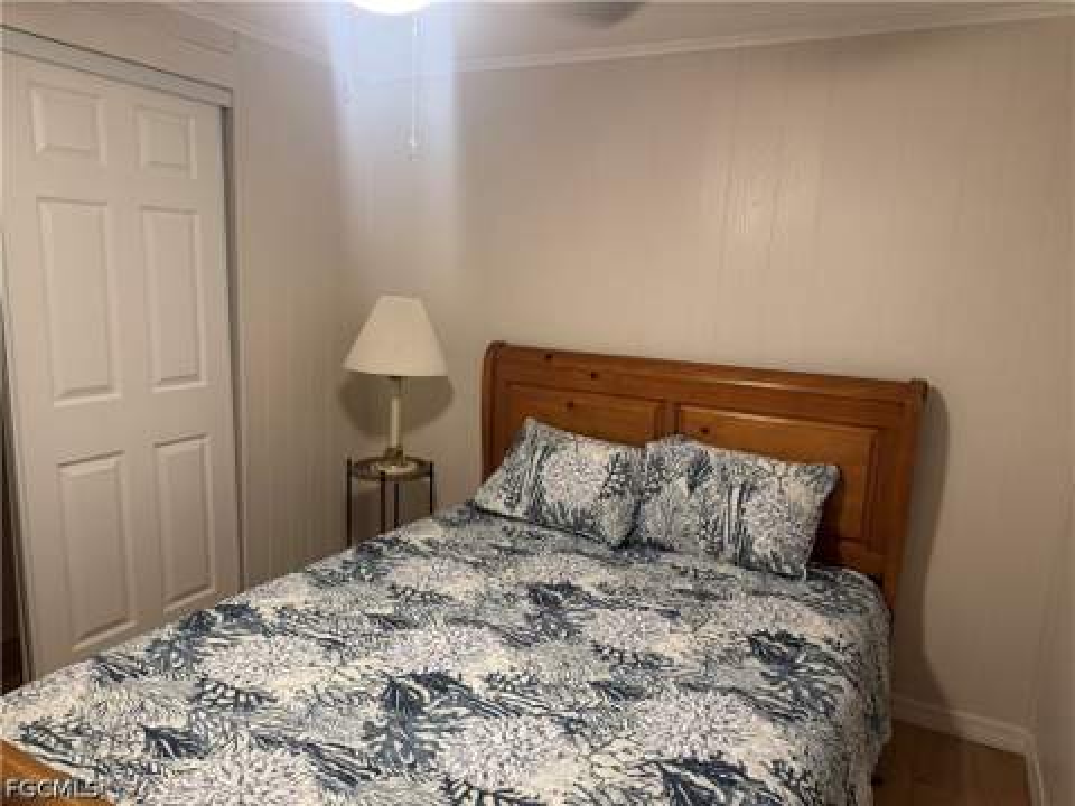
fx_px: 745
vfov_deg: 56.8
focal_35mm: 24
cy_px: 403
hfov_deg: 71.6
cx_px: 538
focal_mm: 6.76
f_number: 1.78
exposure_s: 1/60
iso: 400
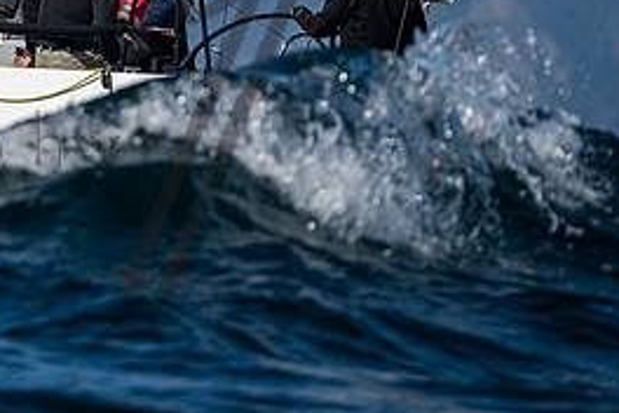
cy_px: -75
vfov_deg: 1.1
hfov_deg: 1.7
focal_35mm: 1198
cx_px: -104
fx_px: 20597
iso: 400
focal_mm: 400
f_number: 5.6
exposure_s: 1/6400
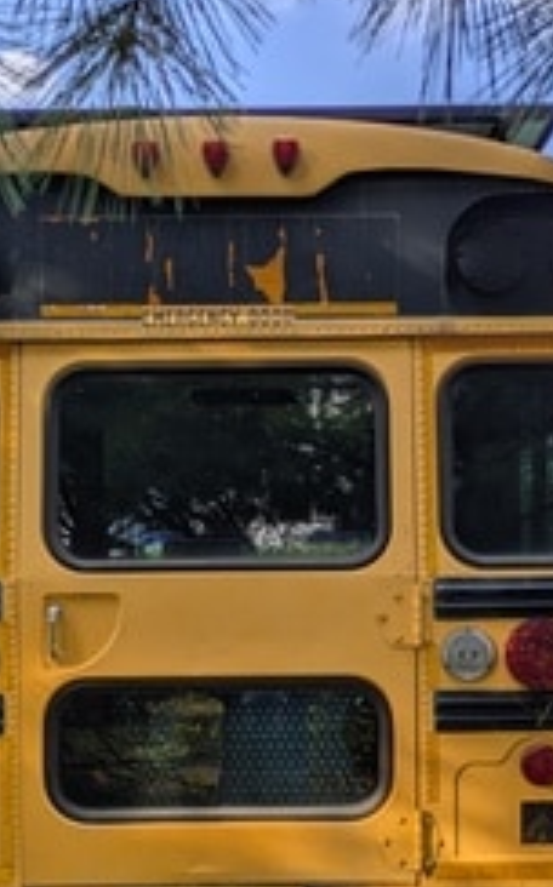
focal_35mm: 53
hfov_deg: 24.4
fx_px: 1281
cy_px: 658
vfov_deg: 37.3
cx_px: 255
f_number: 1.89
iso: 34
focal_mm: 5.43
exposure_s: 1/629
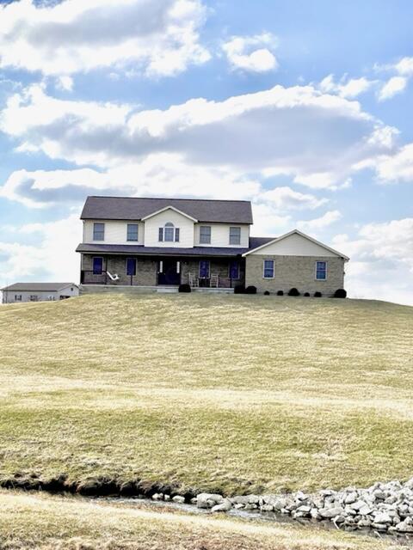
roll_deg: -2.0
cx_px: 206
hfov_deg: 22.9
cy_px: 275
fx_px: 1018
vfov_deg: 30.3
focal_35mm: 64
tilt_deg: +4.4
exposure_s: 1/3125
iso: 20
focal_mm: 7.5
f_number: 2.2
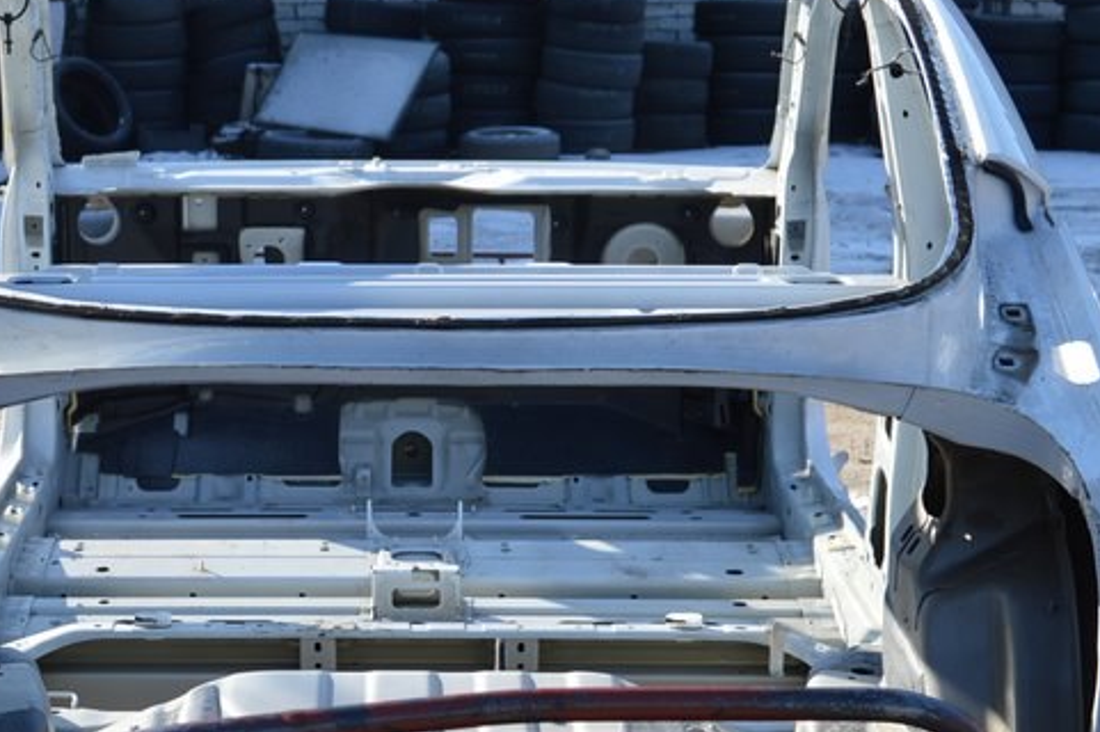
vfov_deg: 16.2
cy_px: 671
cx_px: 354
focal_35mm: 83
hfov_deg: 24.4
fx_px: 2534
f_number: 7.1
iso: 100
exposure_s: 1/200
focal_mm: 26
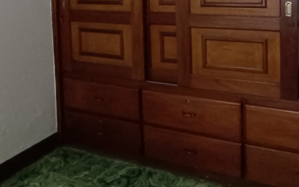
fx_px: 326
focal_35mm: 40
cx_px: 219
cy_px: -8
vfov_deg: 29.5
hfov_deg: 47.7
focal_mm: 1.66
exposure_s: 1/33.3
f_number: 2.2
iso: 681
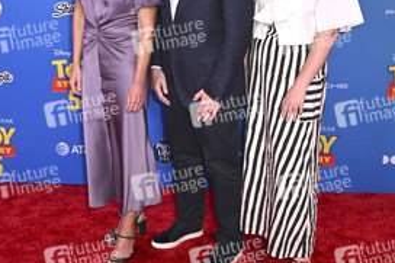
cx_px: 188
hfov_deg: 34.5
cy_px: 74
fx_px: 636
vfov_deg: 23.2
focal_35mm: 58
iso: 1250
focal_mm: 35
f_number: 6.3
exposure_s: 1/250
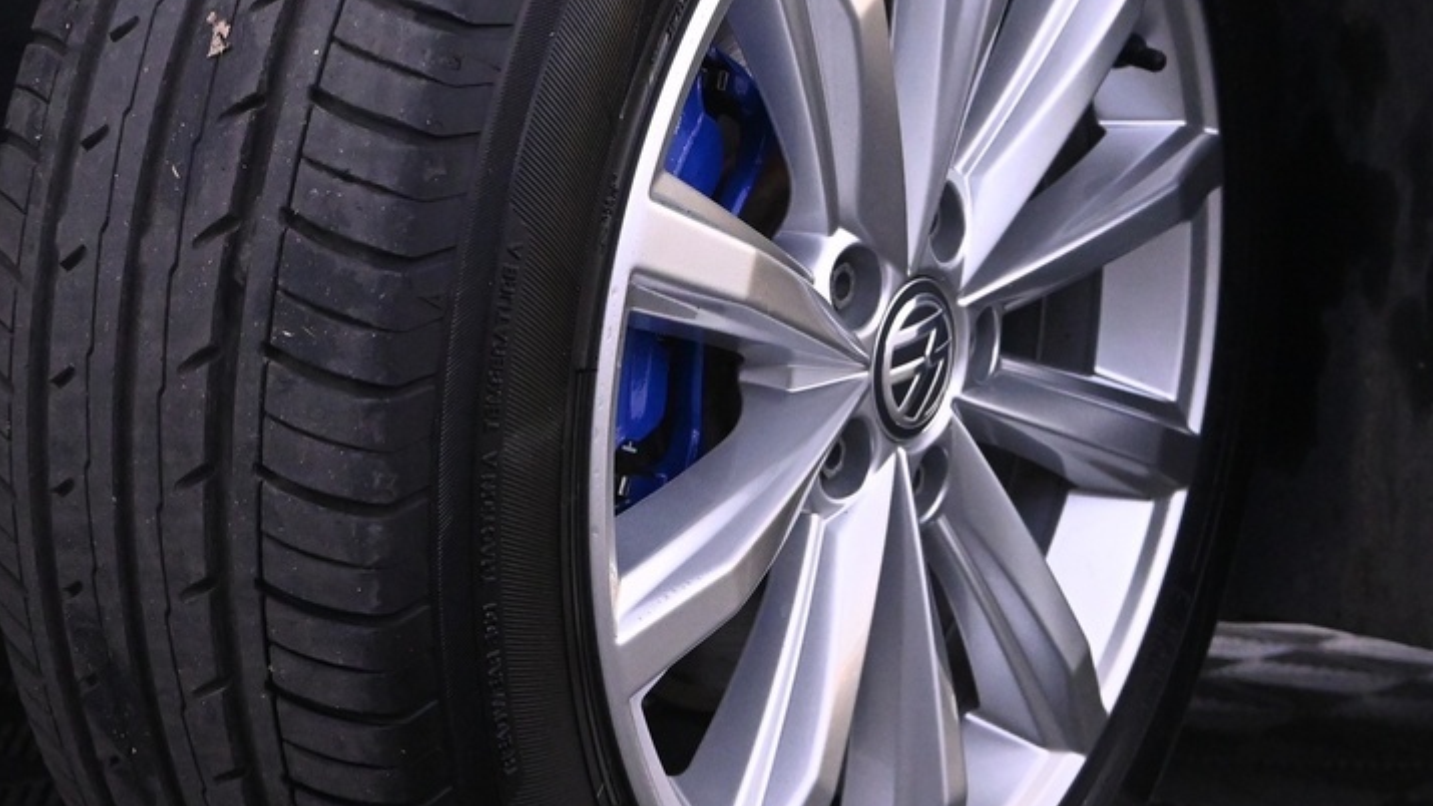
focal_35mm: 57
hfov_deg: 36.5
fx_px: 2166
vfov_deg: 21.0
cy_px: 323
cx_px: 575
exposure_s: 1/60
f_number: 4
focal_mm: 16
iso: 3200
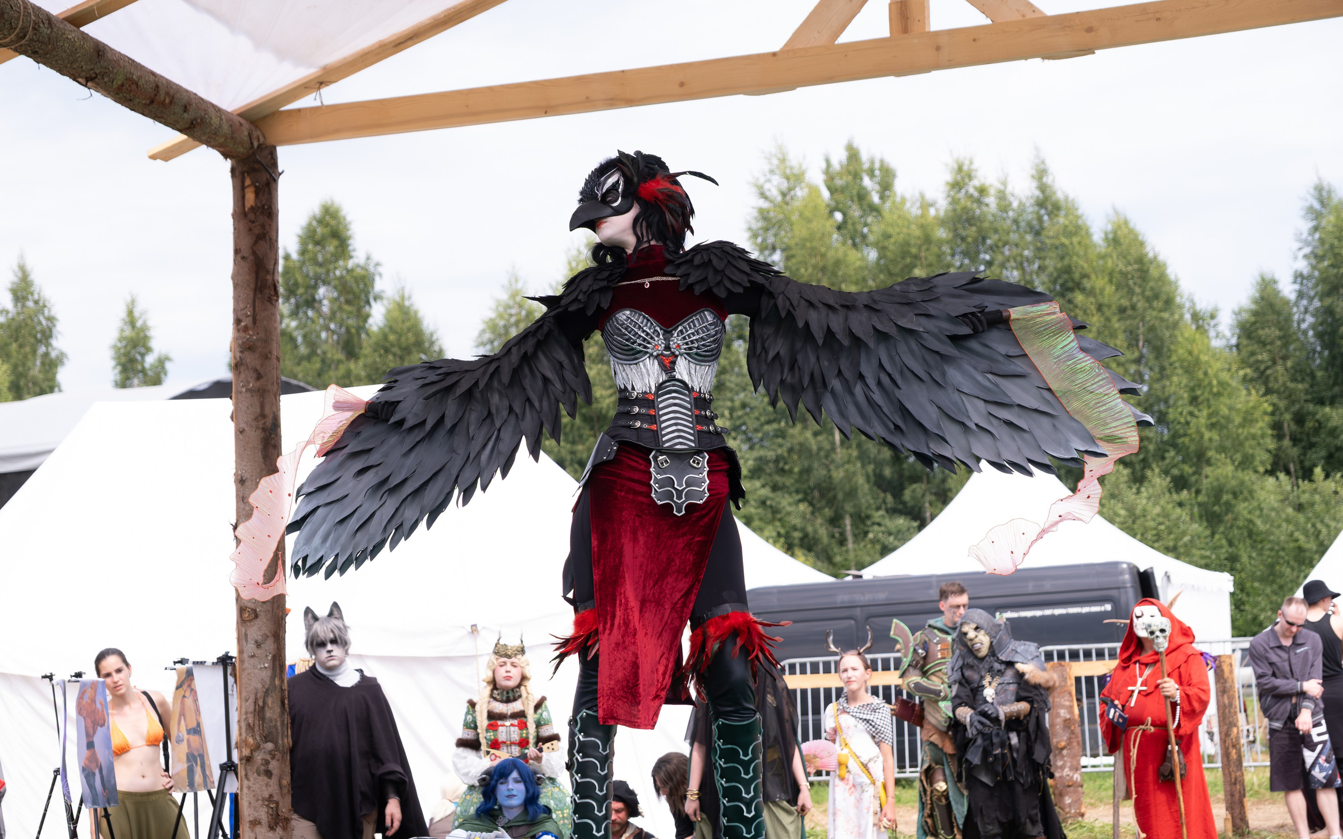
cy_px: 417
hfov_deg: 28.2
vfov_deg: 17.9
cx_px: 671
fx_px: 2672
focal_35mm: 73
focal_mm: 47
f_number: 3.6
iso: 250
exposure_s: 1/1000
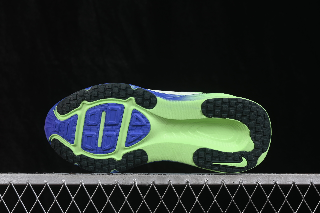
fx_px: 667
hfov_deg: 27.0
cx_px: 160
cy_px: 106
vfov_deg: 18.2
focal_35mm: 75
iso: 160
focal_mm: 50
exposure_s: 1/80
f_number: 8
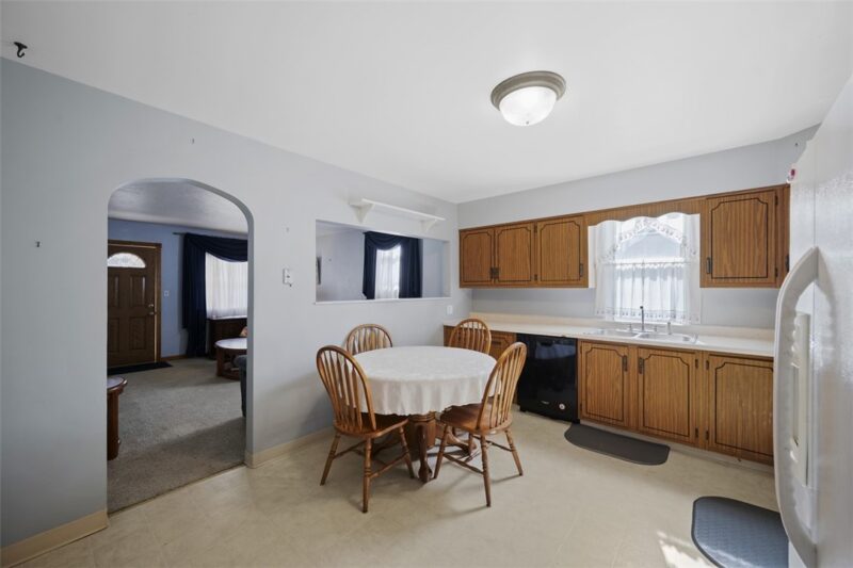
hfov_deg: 104.3
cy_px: 284
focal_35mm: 14
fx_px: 332
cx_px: 426
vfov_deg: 81.2
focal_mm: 14
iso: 400
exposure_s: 1/6
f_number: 8
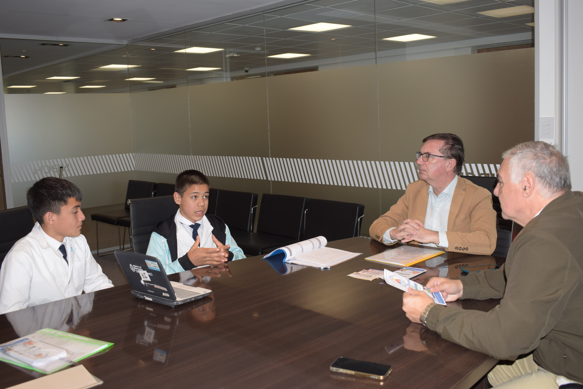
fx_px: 583
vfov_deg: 36.9
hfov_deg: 53.1
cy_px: 194
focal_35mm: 36
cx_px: 292
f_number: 5
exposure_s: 1/100
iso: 200
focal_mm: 24
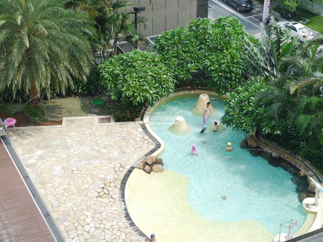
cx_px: 162
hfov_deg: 27.8
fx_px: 653
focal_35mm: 70
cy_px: 121
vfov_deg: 21.0
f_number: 6.3
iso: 160
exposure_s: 1/160
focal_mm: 35
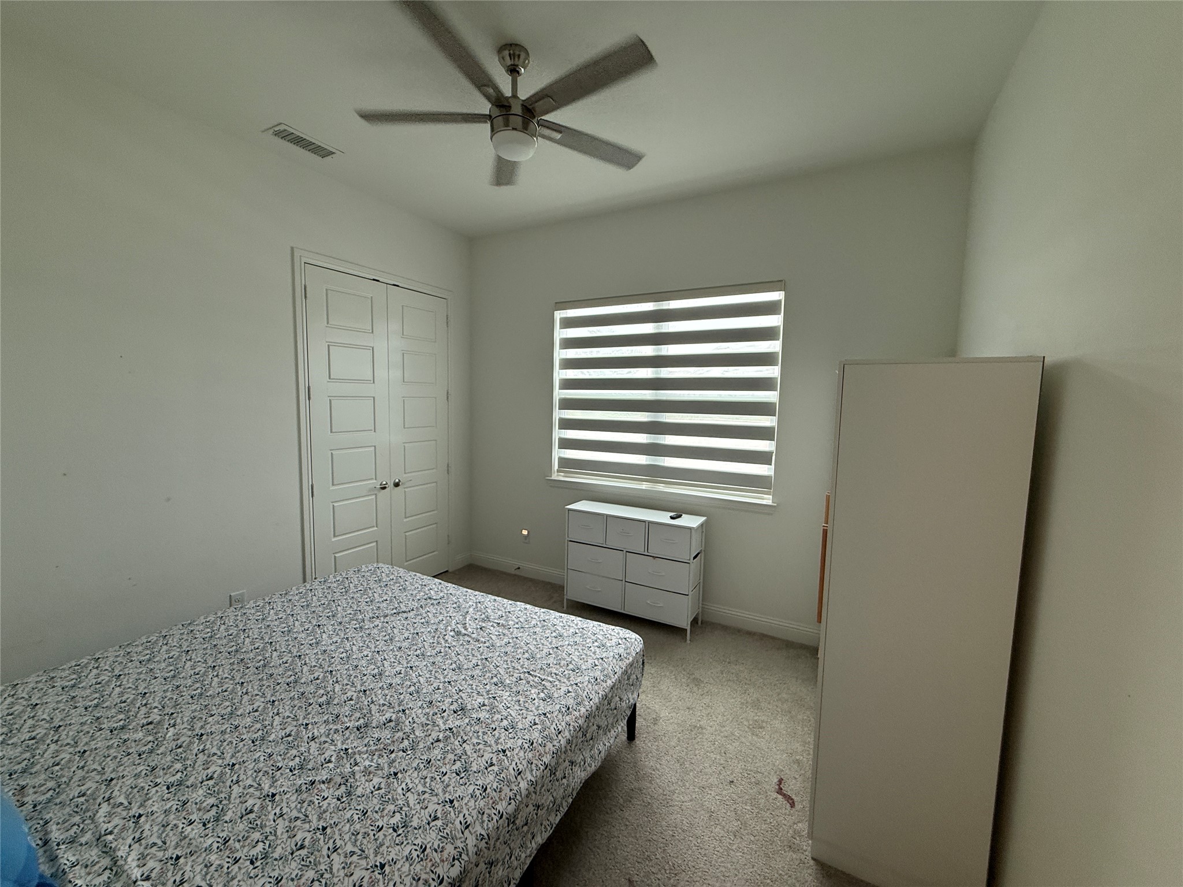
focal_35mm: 14
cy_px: 444
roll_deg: -1.8
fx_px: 478
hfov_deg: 102.1
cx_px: 592
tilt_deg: -5.5
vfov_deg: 85.7
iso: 125
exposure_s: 1/120
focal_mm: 2.22
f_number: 2.2
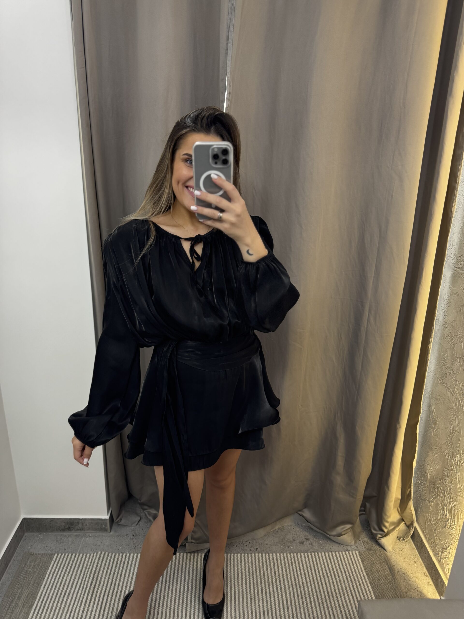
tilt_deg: -18.1
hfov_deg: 56.8
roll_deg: -2.0
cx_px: 232
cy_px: 310
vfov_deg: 71.6
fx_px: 429
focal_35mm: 24
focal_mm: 6.76
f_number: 1.78
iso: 320
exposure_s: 1/50
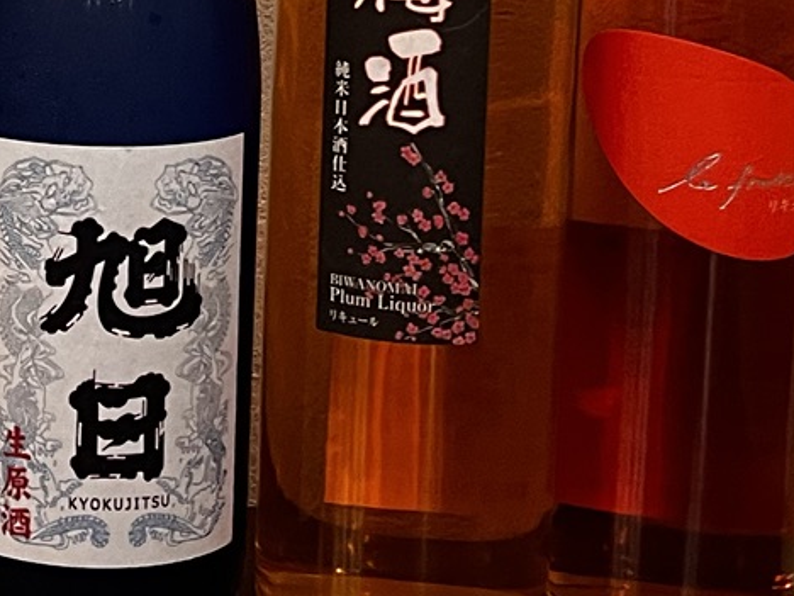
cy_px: 8
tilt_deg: -8.4
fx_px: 2546
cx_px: -15
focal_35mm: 111
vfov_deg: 13.2
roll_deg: -0.8
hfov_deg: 17.3
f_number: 1.5
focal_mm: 5.7
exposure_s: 1/50
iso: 250
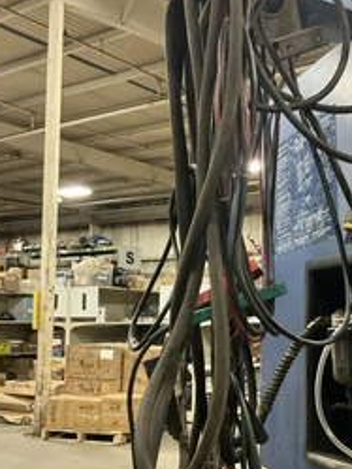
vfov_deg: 41.9
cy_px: 269
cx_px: 256
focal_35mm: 45
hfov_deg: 31.7
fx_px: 610
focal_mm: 3
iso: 320
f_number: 1.8
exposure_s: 1/30
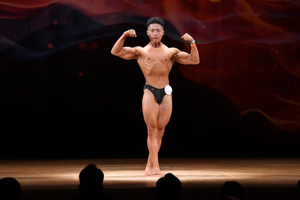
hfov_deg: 9.2
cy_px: 100
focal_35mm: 225
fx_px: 1874
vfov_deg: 6.1
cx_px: 150
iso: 3200
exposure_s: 1/400
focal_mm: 150
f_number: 5.6
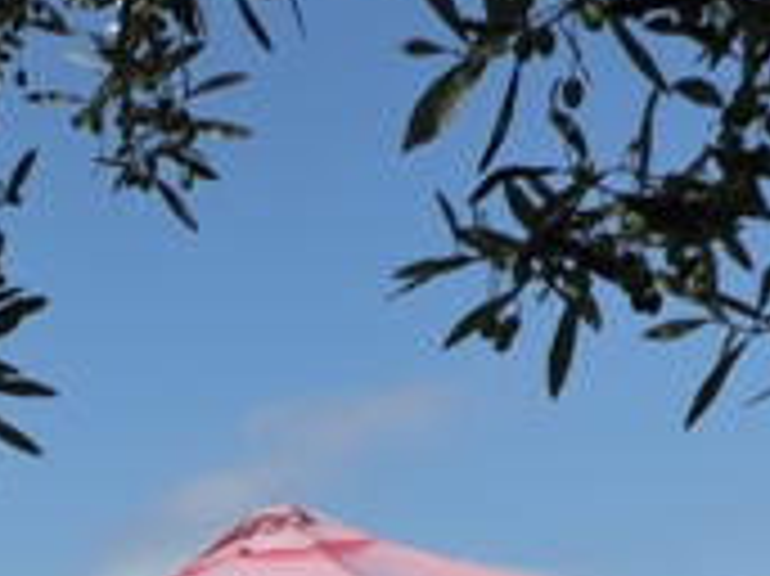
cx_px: -162
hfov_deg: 20.3
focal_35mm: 90
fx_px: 2001
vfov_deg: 14.6
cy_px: 1008
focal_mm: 4.3
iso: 100
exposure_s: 1/1250
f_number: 4.2
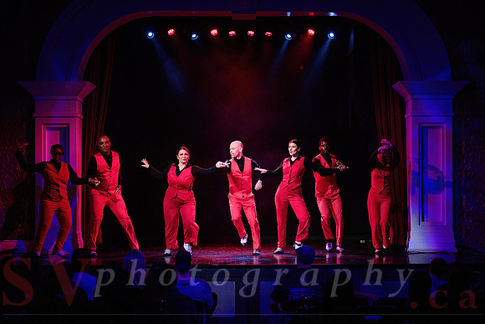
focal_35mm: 76
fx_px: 1029
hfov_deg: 26.5
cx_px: 263
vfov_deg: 17.9
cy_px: 175
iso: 1600
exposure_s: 1/250
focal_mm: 70
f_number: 2.8
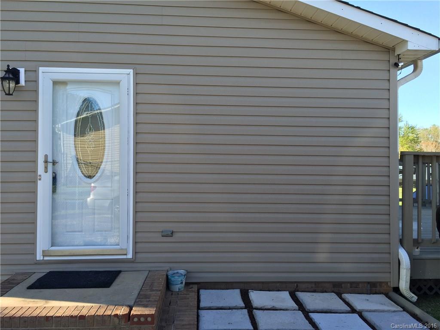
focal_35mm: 29
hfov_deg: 61.7
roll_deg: -0.5
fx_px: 369
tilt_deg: +0.6
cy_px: 165
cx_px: 220
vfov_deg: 48.2
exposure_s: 1/380
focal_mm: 4.15
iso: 32
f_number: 2.2
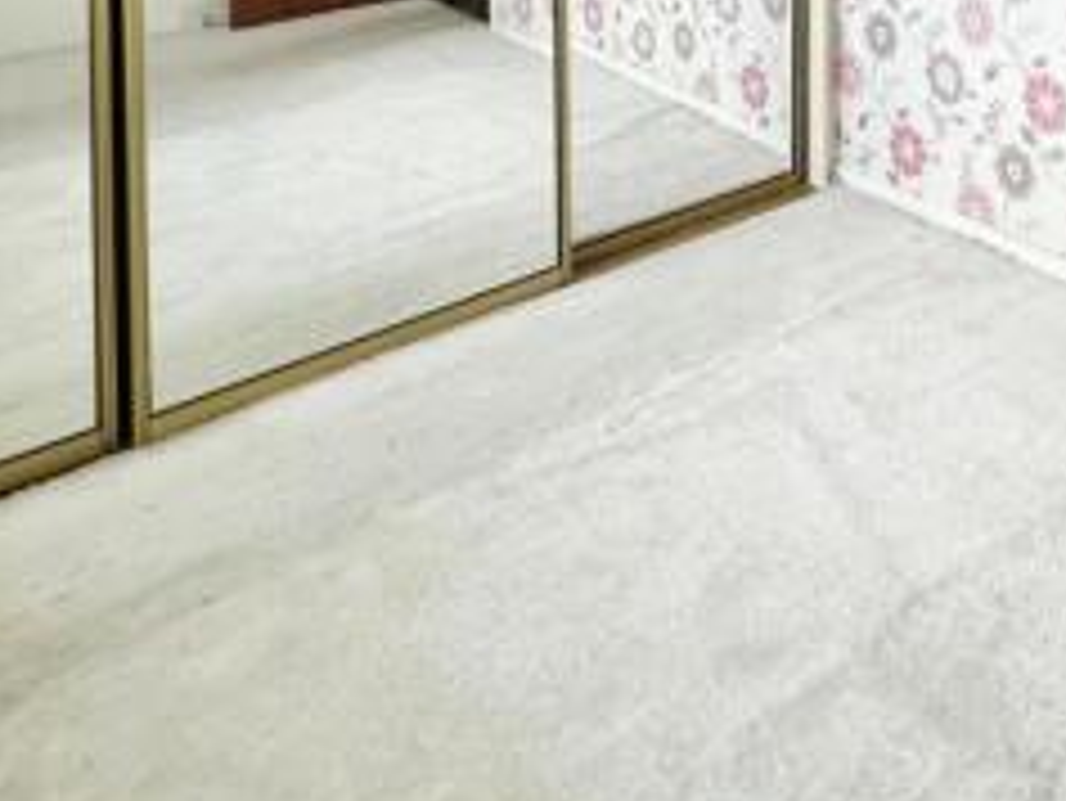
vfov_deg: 36.6
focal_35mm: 32
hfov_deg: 46.7
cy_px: -101
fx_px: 986
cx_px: 1082
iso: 40
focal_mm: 1.57
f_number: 1.8
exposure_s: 1/99
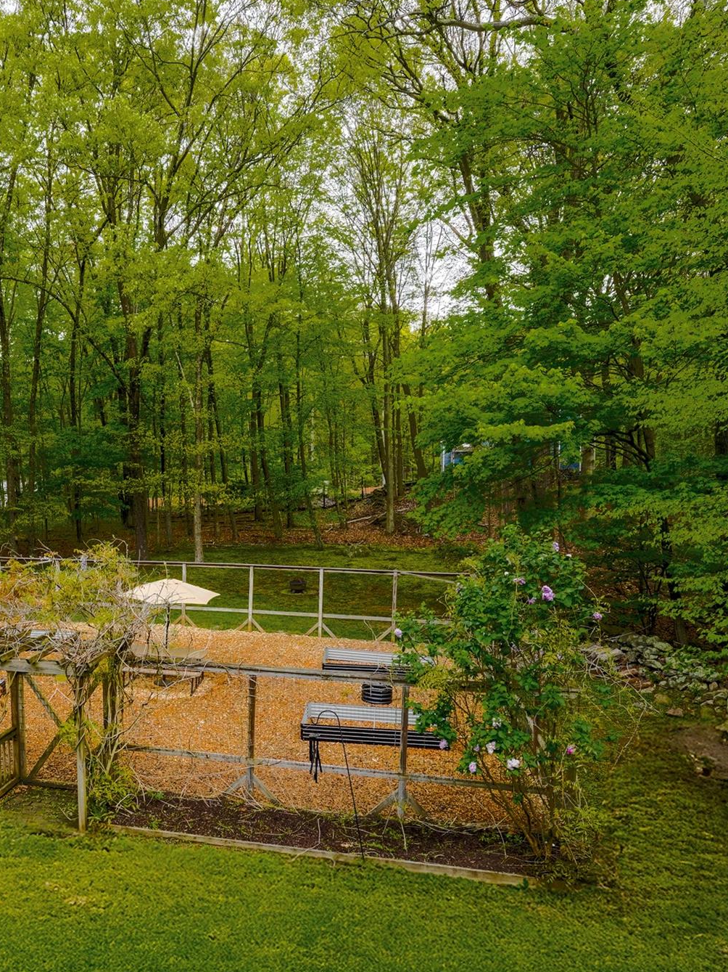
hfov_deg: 53.0
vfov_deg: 69.4
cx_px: 204
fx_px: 701
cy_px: 485
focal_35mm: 25
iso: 200
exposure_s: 1/500
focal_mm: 17
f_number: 11
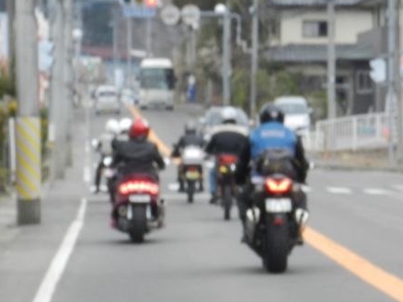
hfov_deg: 7.0
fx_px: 3273
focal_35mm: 281
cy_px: 114
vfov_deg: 5.3
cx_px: 170
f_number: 8
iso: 400
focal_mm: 31.2
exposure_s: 1/200
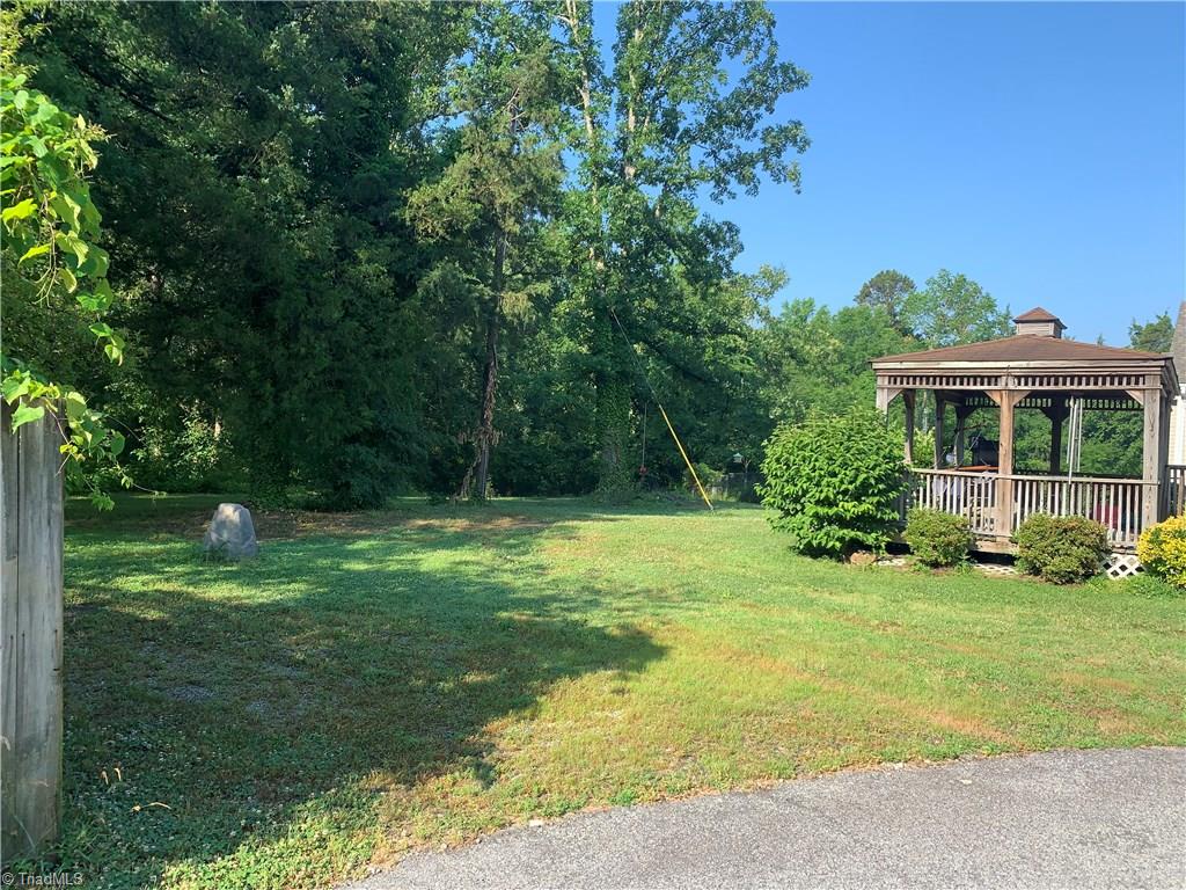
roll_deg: -3.7
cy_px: 445
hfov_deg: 67.3
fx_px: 891
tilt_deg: -0.6
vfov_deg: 53.1
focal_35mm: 26
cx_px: 593
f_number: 1.8
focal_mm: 4.25
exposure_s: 1/789
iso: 25
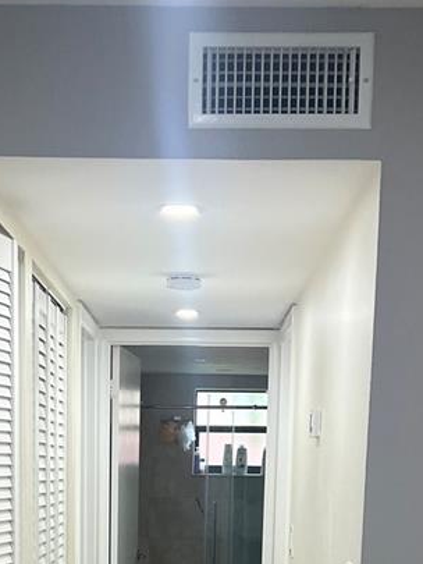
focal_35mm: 77
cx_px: 152
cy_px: 646
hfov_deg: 19.1
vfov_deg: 23.5
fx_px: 1254
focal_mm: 5.7
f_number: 1.5
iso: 100
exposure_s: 1/120
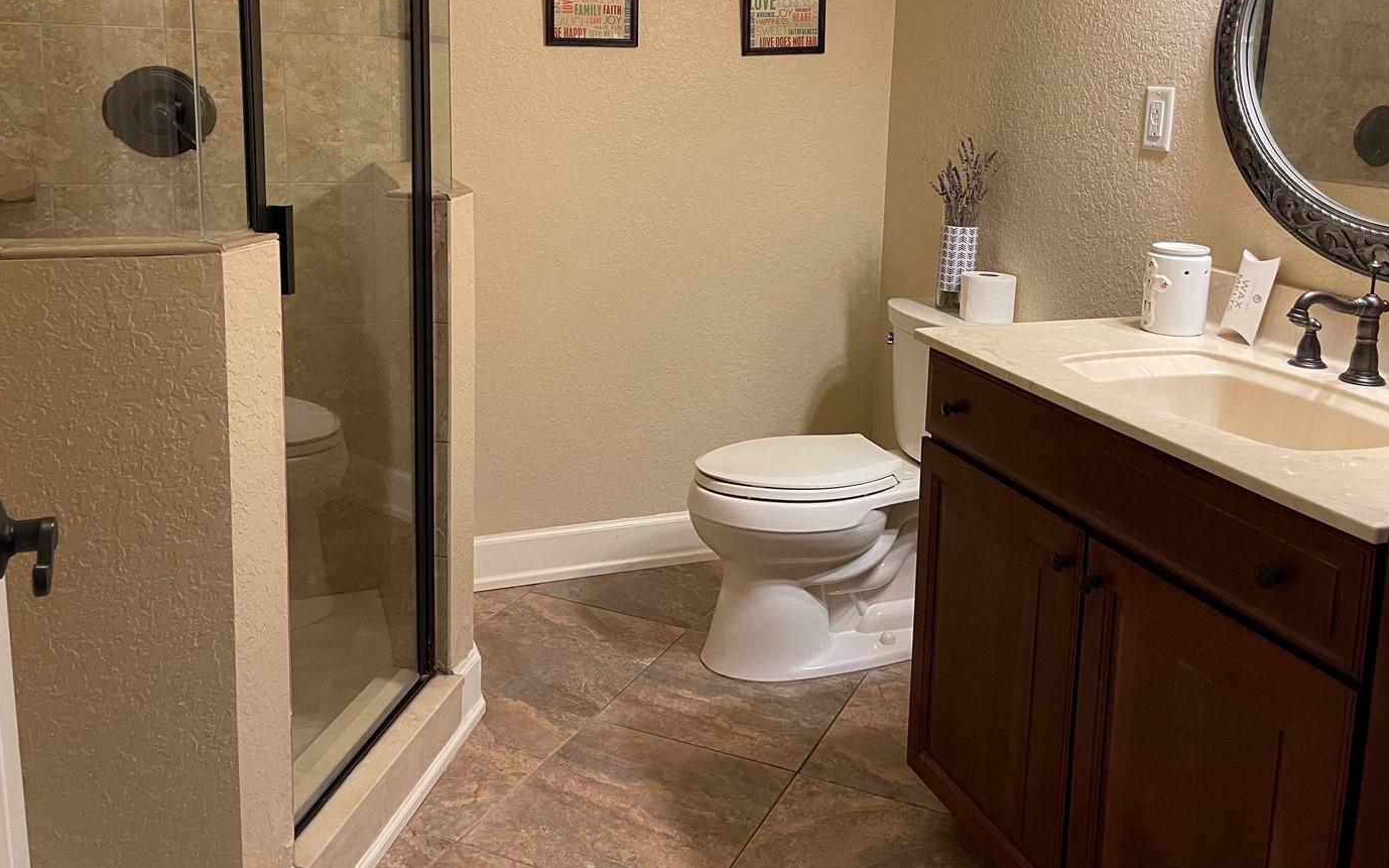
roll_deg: -0.5
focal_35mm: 32
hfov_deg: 59.6
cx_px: 747
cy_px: 269
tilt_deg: -9.7
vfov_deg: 38.8
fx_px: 1211
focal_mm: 5.1
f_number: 1.6
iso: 320
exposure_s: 1/60
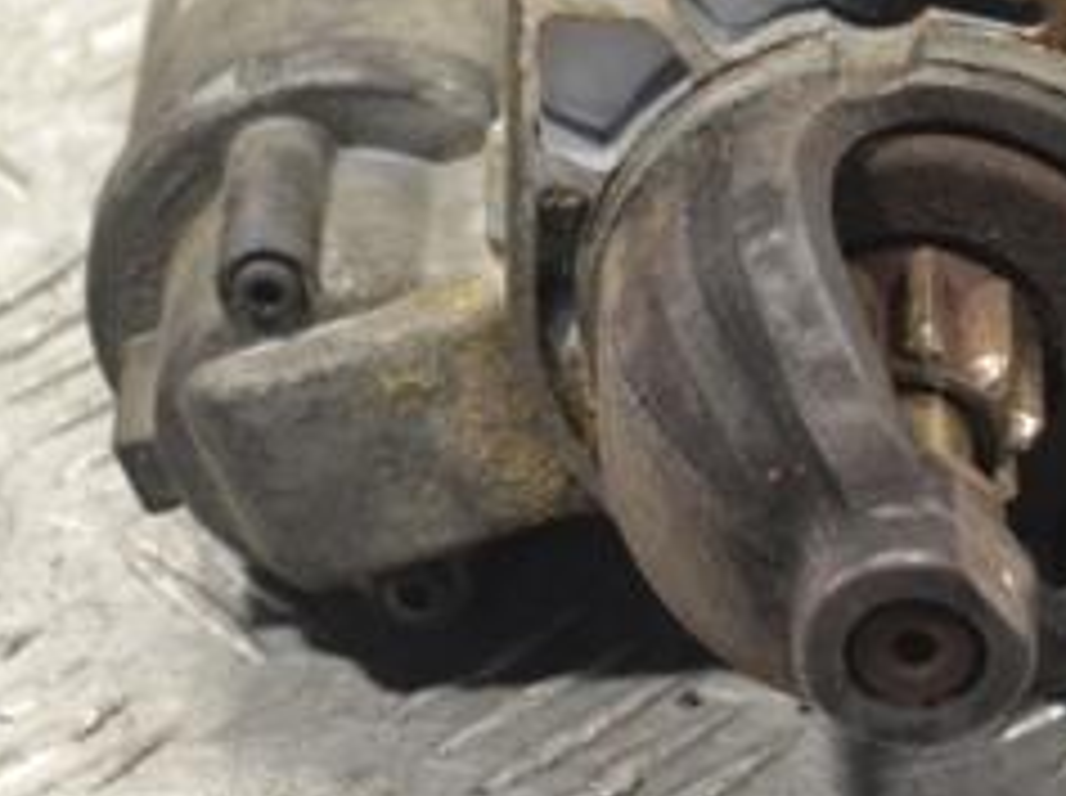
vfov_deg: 7.4
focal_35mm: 201
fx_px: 6187
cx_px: 751
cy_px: 166
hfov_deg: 9.8
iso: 3200
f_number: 6.3
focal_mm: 55
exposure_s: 1/160
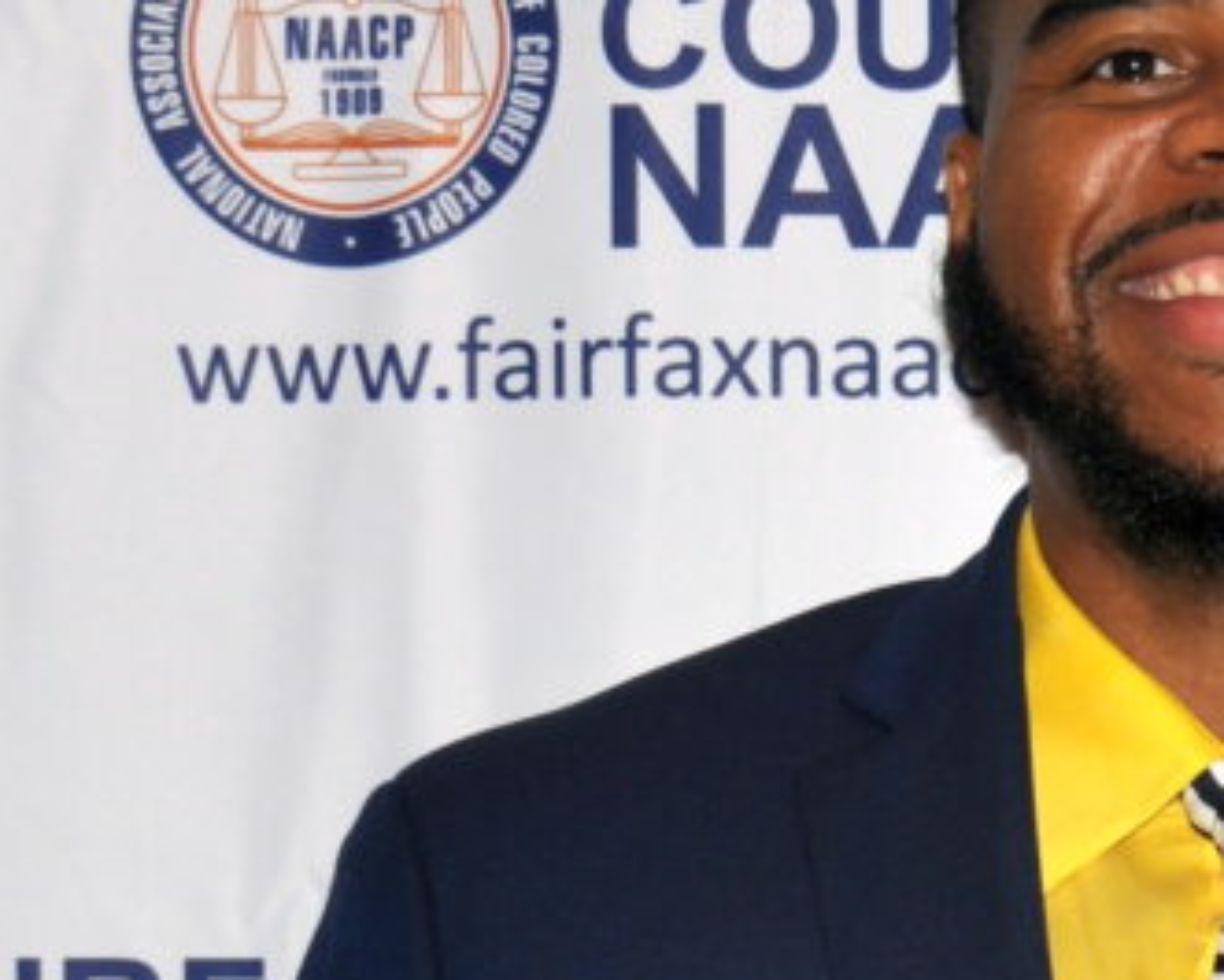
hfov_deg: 10.3
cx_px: 1154
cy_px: 991
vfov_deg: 8.3
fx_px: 6751
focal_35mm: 186
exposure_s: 1/60
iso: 100
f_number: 3.8
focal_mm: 27
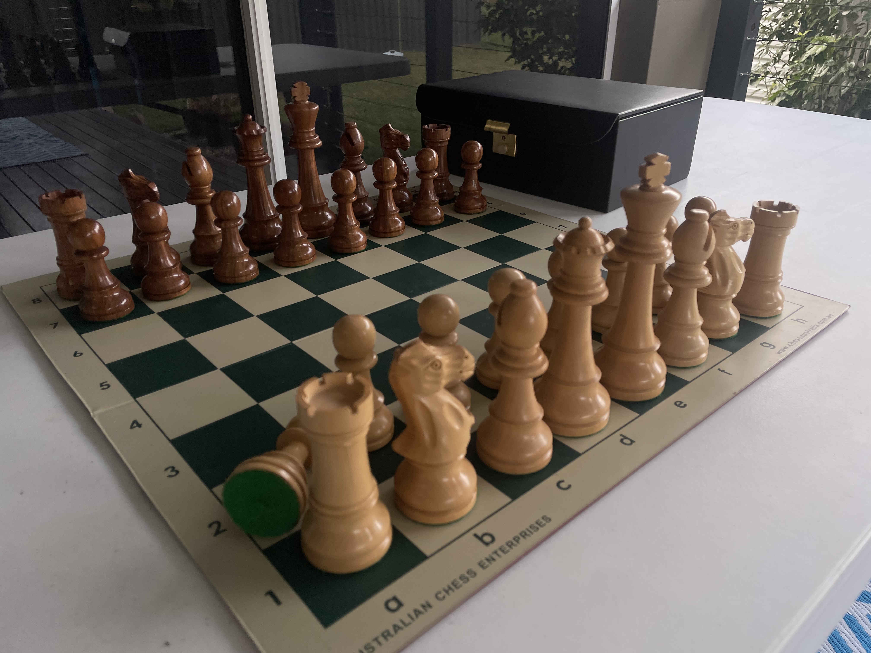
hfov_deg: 67.3
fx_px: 654
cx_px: 436
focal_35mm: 26
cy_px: 326
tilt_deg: -29.0
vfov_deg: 53.1
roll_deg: -0.2
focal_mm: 4.2
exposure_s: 1/222
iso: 32
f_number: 1.6
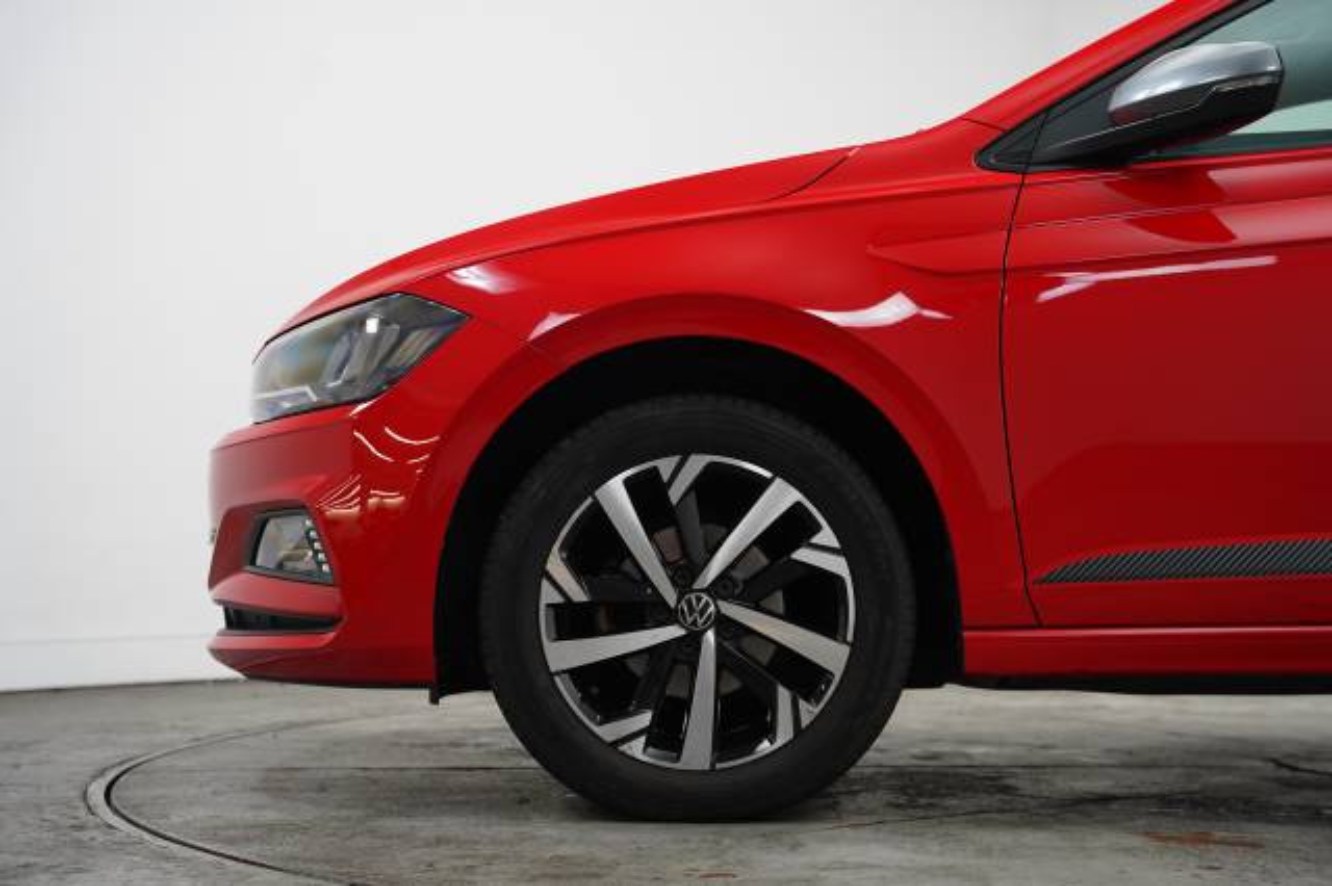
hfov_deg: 33.8
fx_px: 2189
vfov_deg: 22.9
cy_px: 443
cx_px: 666
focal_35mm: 59
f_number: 4
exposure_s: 1/160
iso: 1600
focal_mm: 59.2
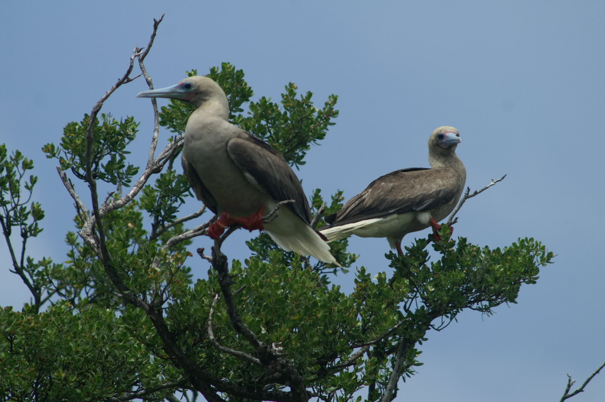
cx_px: 302
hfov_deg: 4.6
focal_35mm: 450
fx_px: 7556
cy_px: 201
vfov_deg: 3.0
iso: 100
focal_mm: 300
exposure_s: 1/1000
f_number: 7.1
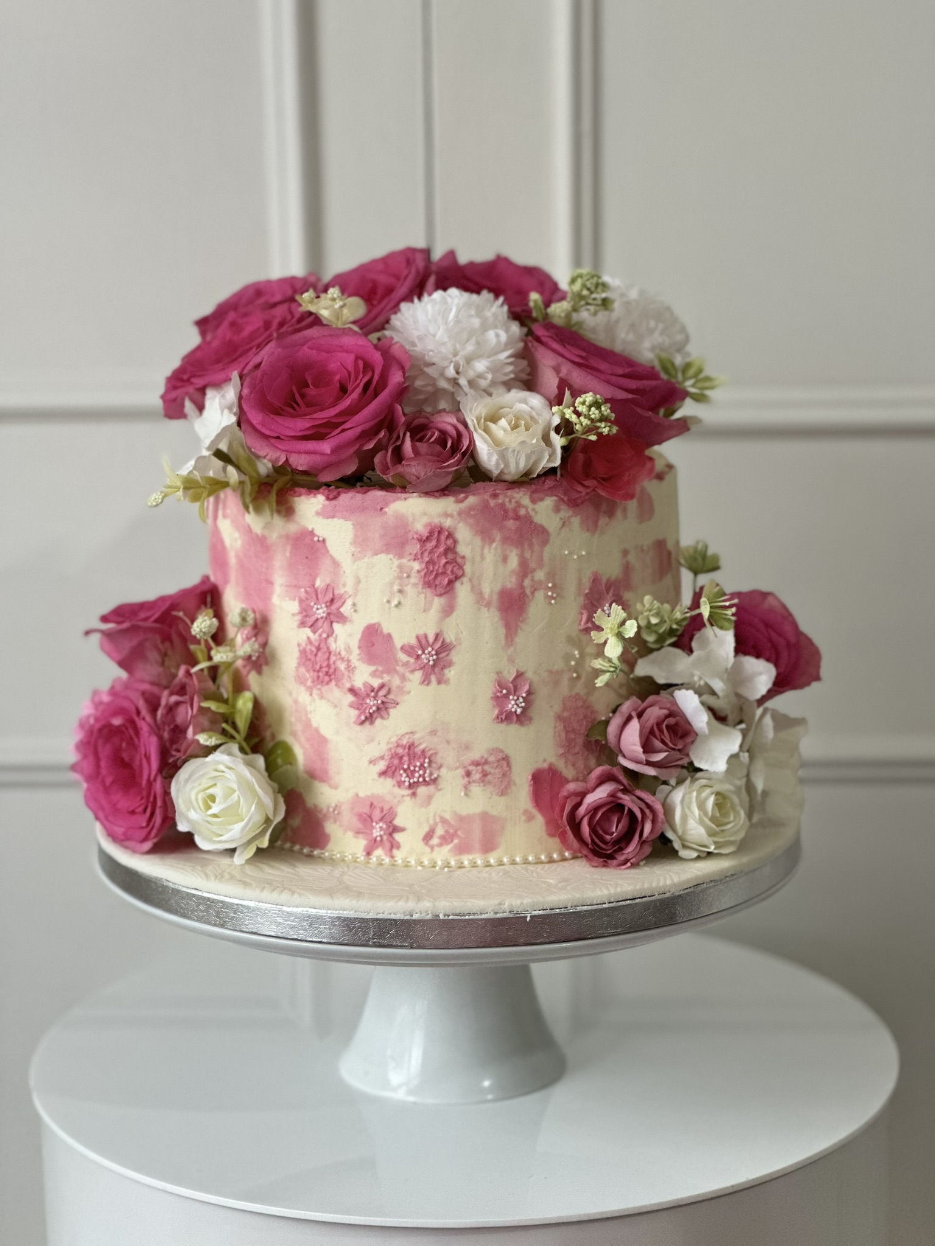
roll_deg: +0.8
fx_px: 2773
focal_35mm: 77
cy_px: 623
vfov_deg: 25.3
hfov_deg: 19.1
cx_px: 468
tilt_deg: -9.6
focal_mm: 9
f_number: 2.8
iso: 200
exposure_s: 1/40
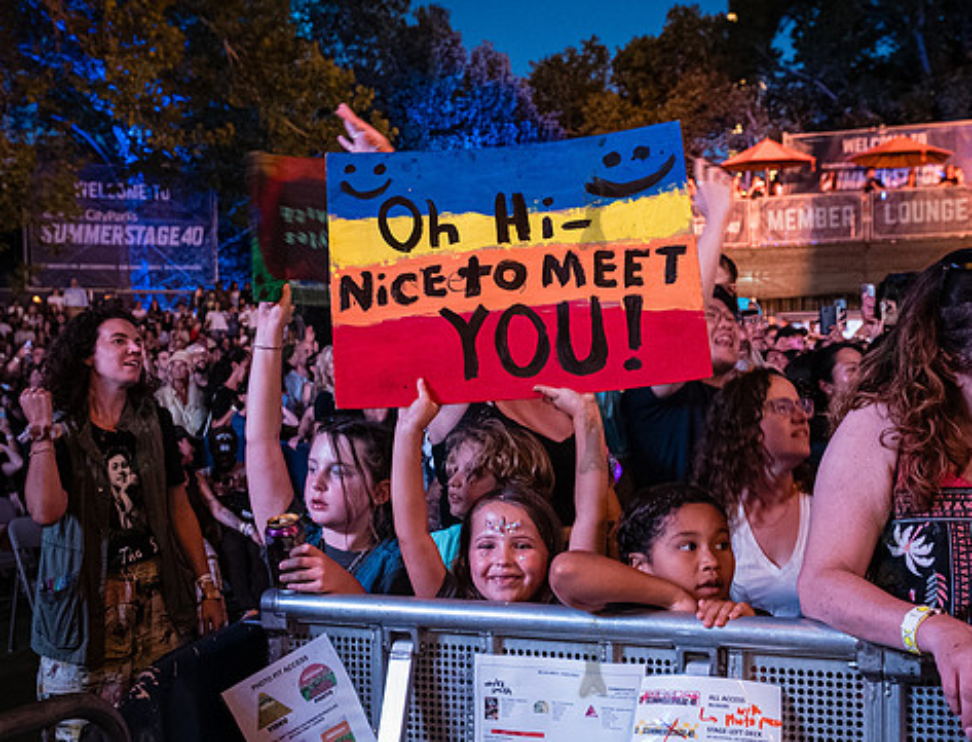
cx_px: 505
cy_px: 433
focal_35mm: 44
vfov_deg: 33.2
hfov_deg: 42.7
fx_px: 1243
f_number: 3.5
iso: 10000
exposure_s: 1/60
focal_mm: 26
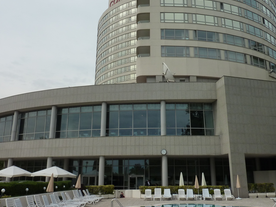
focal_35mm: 36
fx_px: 287
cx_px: 142
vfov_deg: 39.5
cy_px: 82
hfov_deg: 51.3
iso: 125
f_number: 5.6
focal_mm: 4.1
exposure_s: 1/500
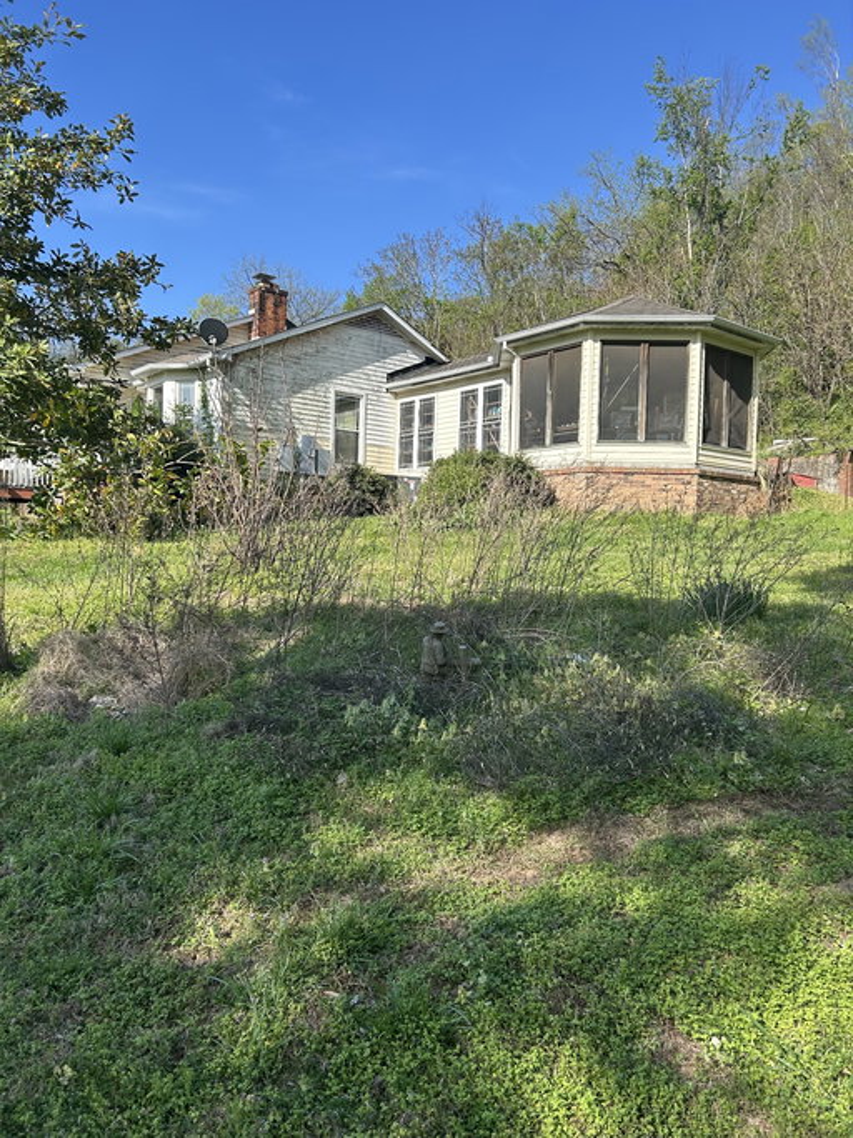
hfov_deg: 53.0
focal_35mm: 26
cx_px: 426
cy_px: 569
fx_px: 855
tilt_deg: -1.2
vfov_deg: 67.3
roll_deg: -2.9
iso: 50
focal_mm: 5.7
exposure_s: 1/2008
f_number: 1.5
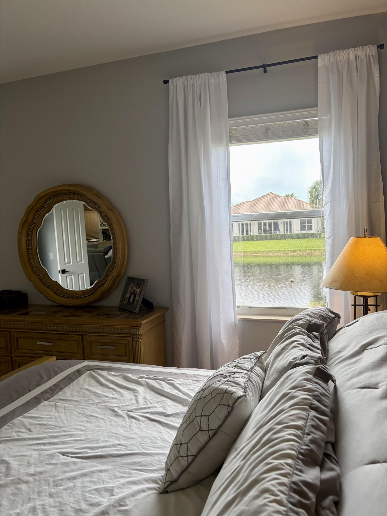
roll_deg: +0.8
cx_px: 194
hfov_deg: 53.1
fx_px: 388
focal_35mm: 26
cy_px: 258
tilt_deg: -5.8
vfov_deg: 67.3
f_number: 1.6
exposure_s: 1/121
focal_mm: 5.96
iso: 64
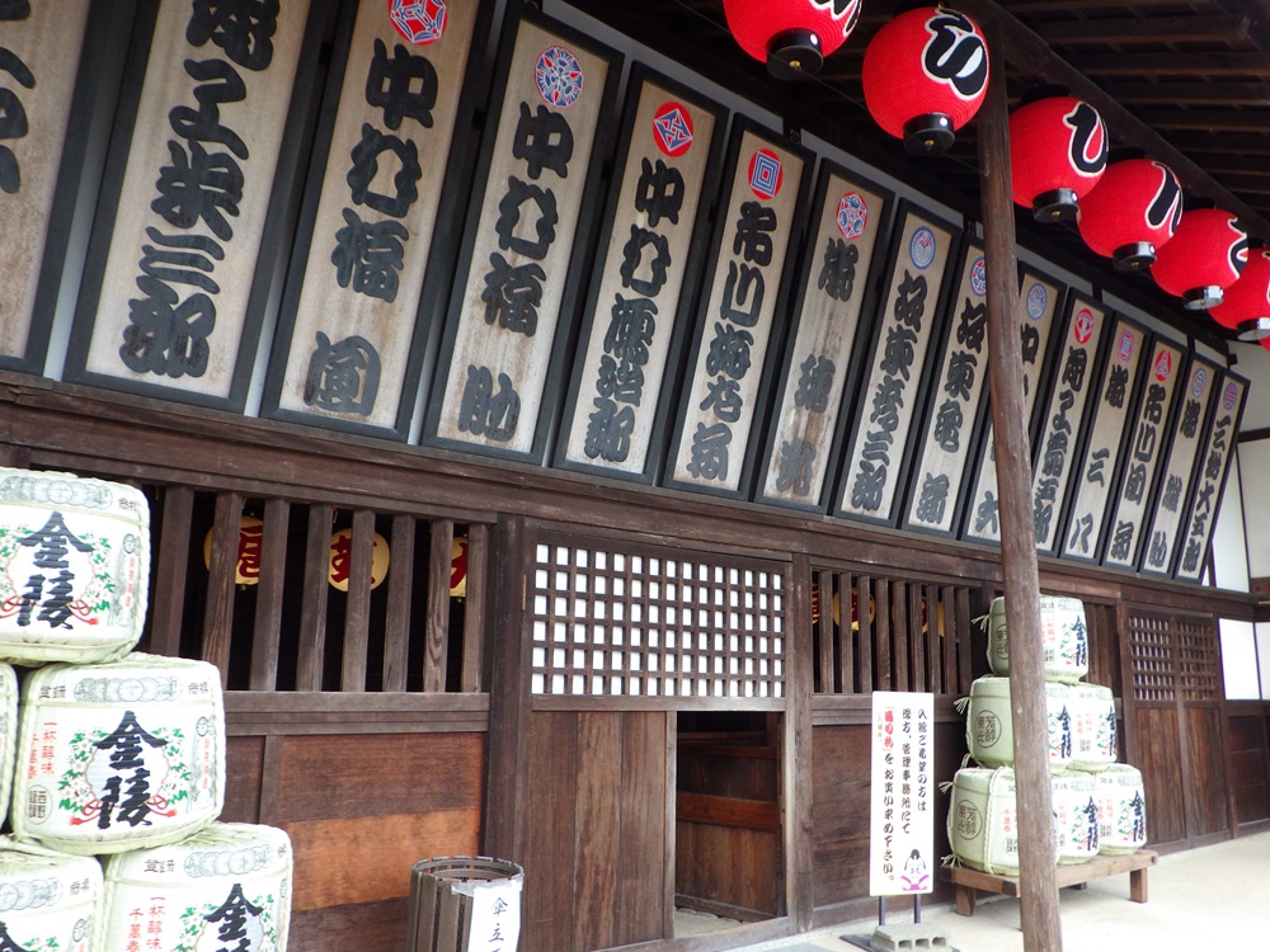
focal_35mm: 28
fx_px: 1027
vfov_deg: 49.7
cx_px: 635
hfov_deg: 63.4
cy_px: 476
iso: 125
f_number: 3.5
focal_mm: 5
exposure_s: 1/125
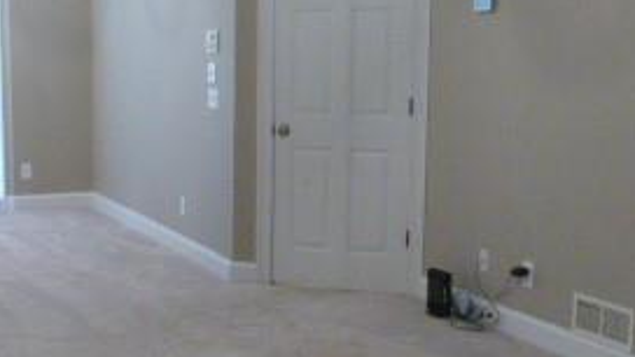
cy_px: 215
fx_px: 1078
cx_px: 201
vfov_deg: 18.8
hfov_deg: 32.5
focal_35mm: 64
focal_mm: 4.5
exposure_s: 1/40
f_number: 2.8
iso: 400
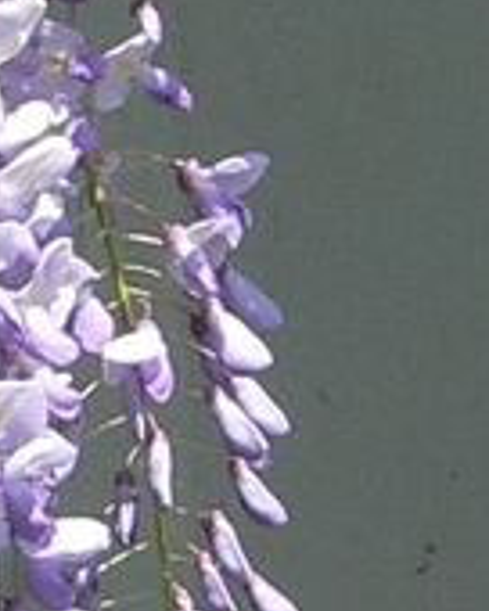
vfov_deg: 3.2
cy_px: -712
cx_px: 187
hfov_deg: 2.6
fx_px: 10927
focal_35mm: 604
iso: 100
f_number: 4.6
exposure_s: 1/400
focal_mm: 13.6
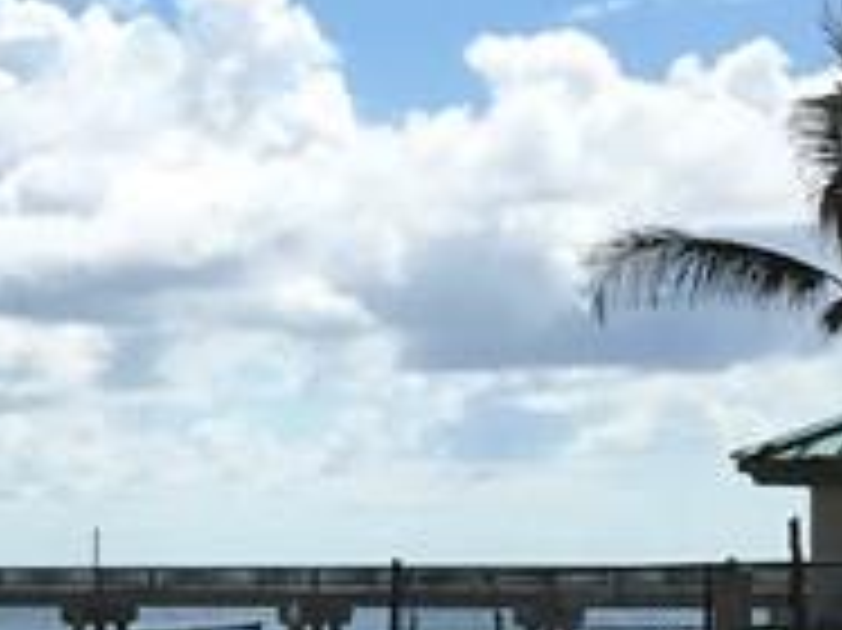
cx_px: -509
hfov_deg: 11.8
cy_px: 598
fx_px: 3865
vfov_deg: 9.3
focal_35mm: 159
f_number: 2.2
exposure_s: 1/4049
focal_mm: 4.15
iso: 25
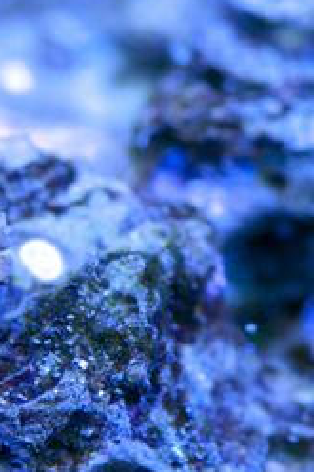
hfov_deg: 3.4
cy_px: 226
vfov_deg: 5.1
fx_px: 5323
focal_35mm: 406
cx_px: -36
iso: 800
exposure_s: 1/60
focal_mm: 105
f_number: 7.1
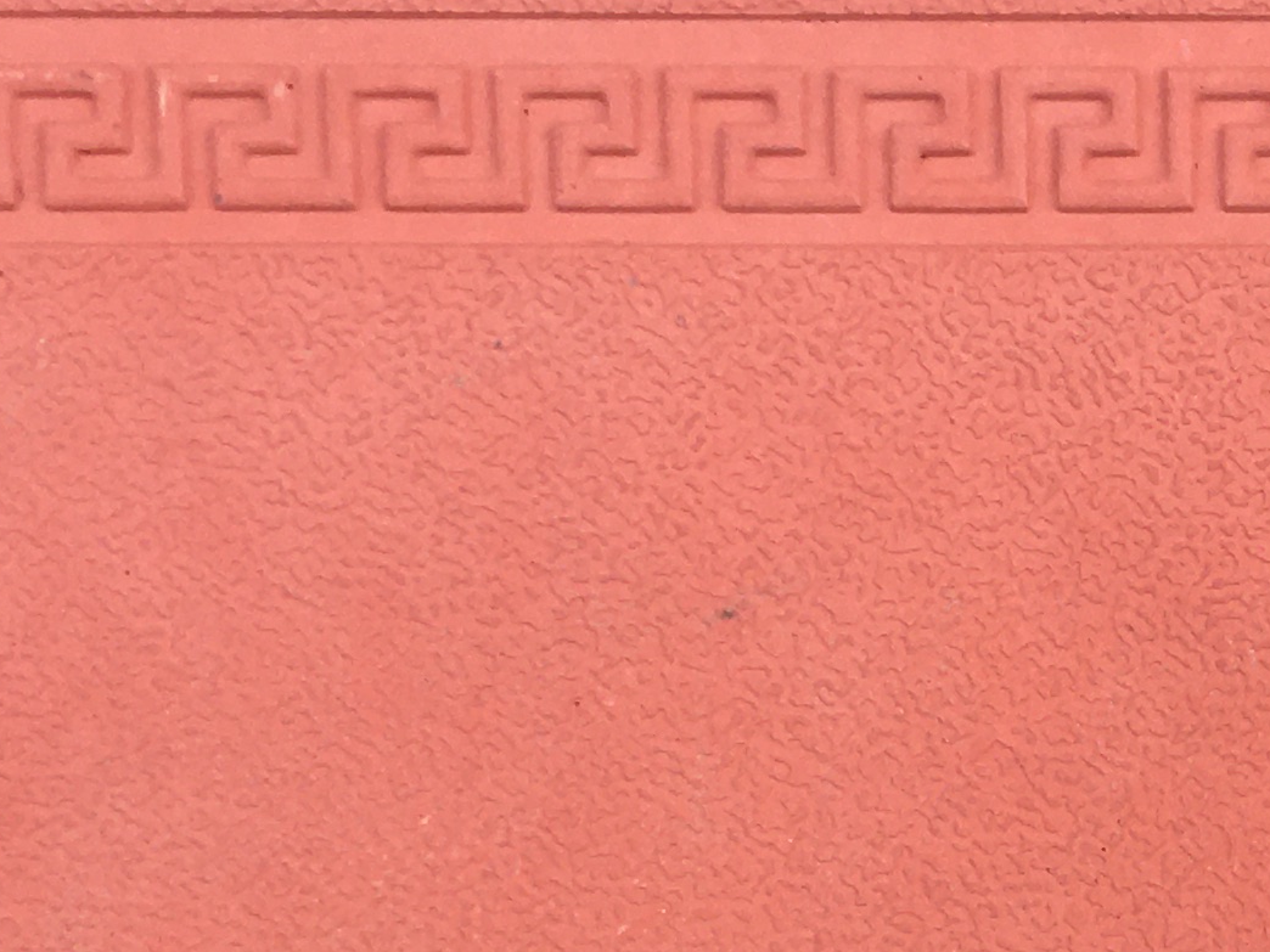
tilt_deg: -45.0
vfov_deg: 13.1
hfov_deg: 16.9
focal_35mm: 112
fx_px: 4109
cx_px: 1500
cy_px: 905
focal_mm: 4.15
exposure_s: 1/262
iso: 25
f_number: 2.2
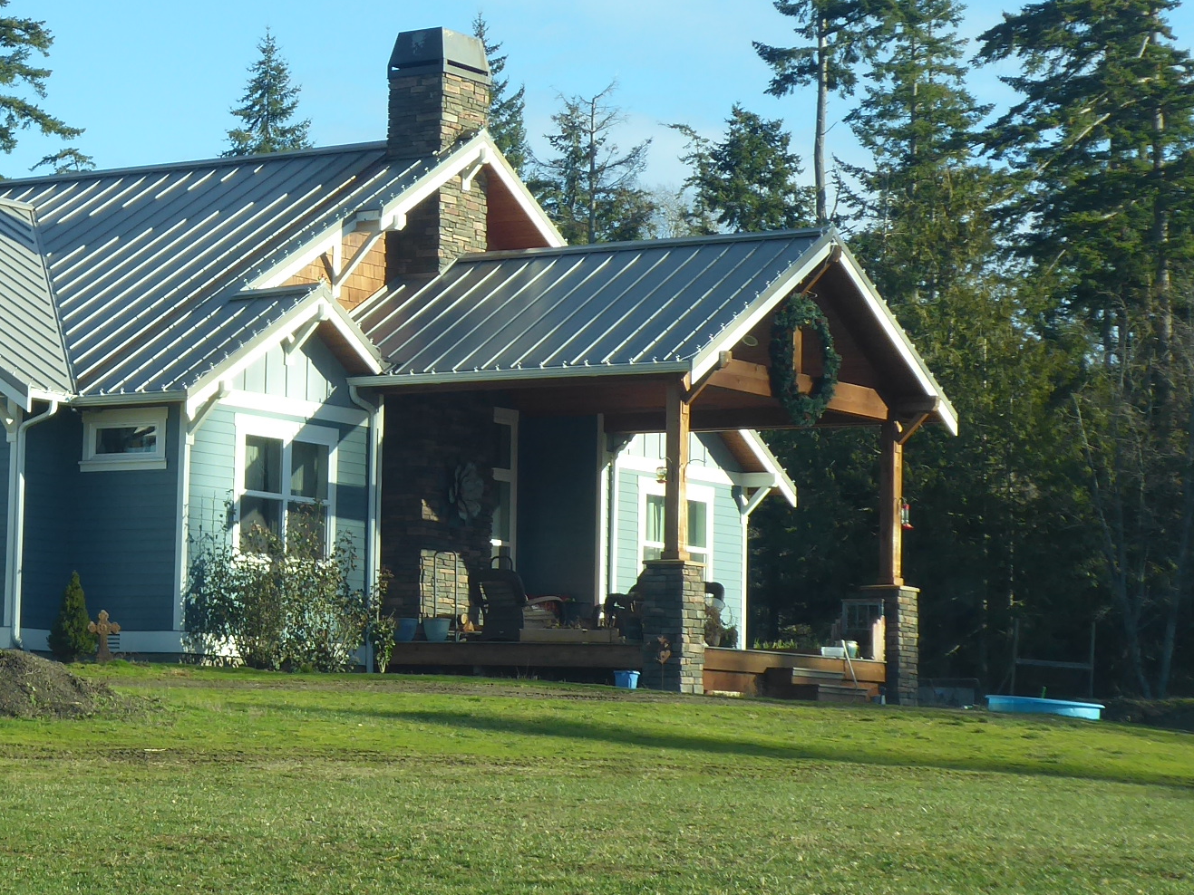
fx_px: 3553
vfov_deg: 14.4
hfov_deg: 18.8
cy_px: 388
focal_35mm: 103
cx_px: 165
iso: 80
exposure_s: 1/200
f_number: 4.1
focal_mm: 9
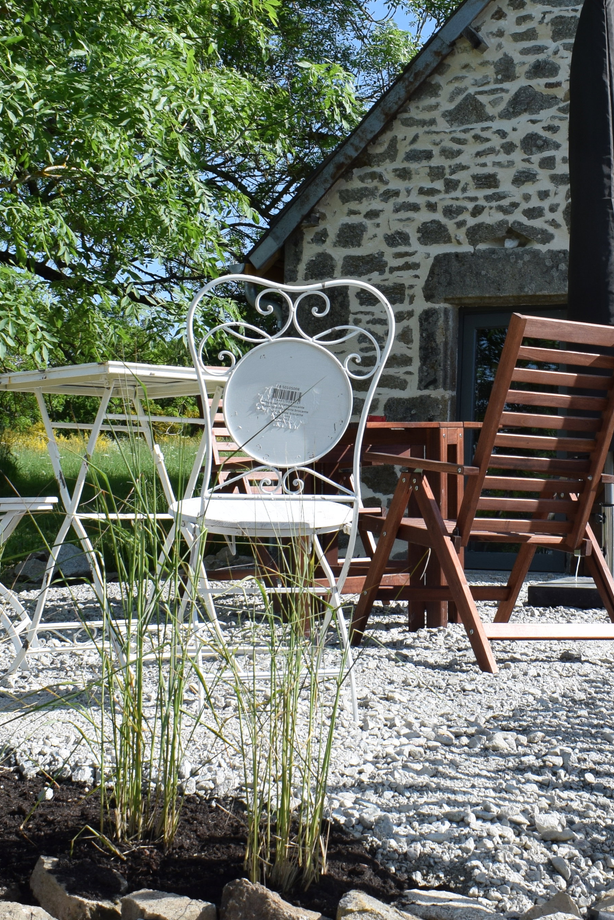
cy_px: 367
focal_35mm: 60
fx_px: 1535
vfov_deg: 33.3
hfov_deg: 22.5
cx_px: 424
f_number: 9
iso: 200
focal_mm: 18
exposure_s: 1/320
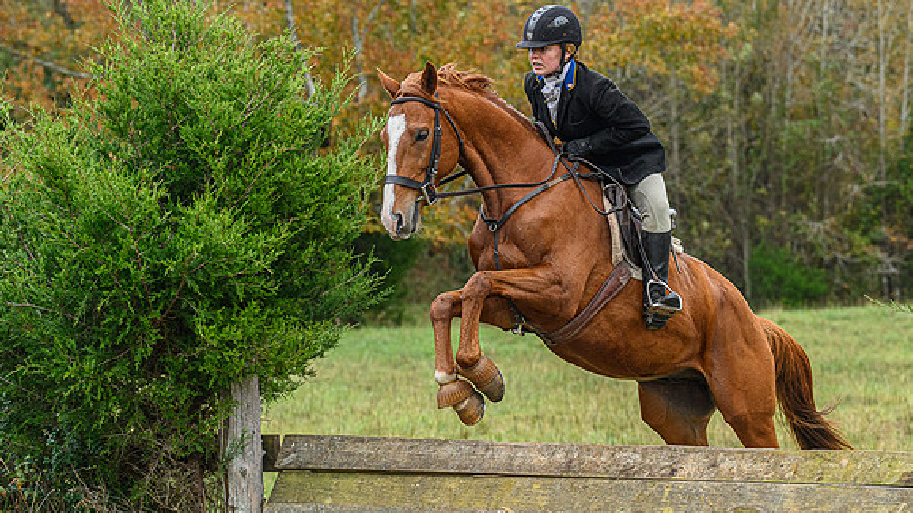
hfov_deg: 15.6
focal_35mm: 138
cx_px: 448
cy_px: 206
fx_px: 3339
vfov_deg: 8.8
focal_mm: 82
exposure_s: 1/800
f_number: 3.5
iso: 1000
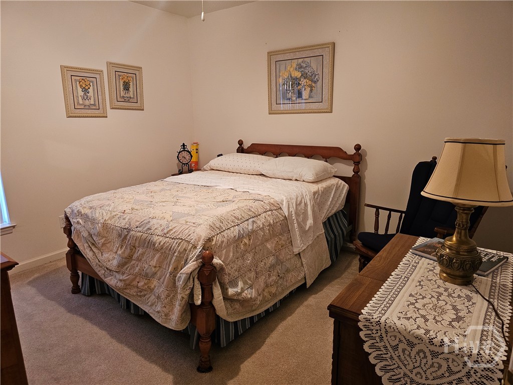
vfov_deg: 58.9
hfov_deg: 73.9
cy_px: 192
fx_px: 341
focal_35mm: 23
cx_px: 256
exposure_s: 1/40
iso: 500
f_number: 1.7
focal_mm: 6.3
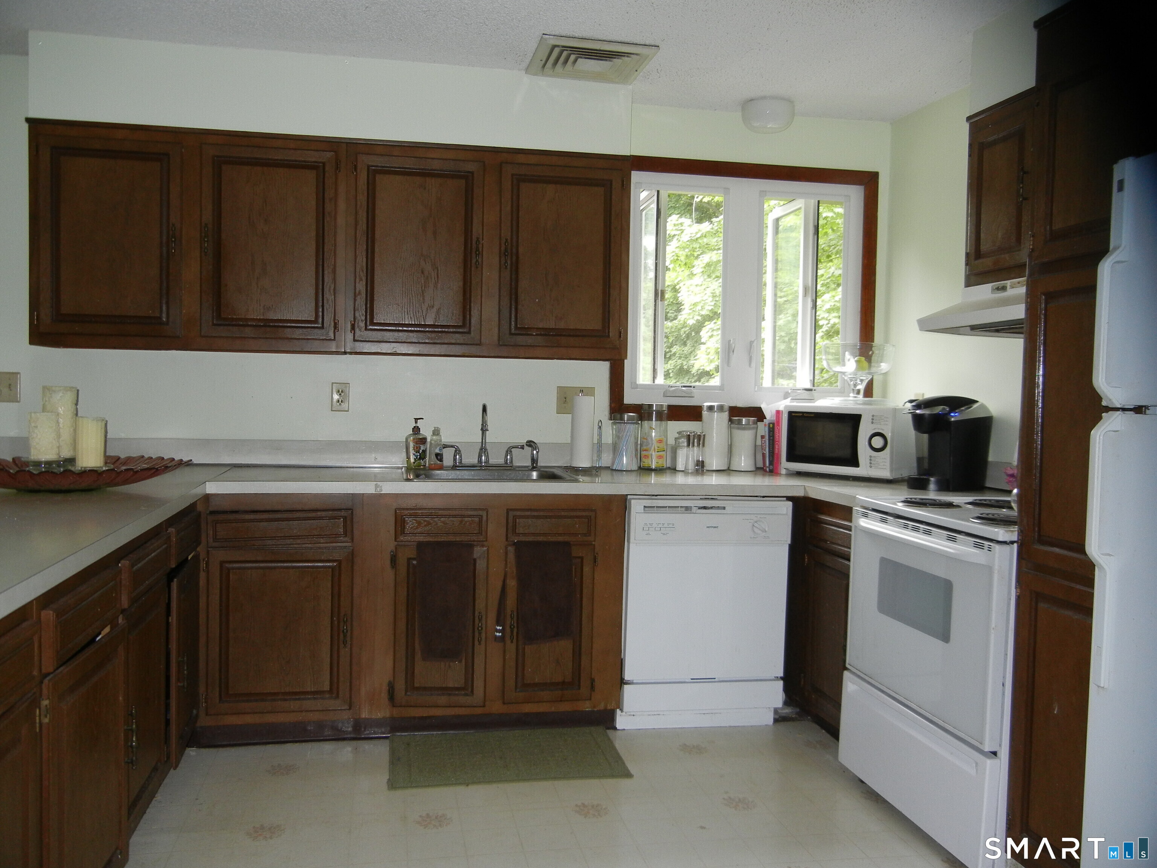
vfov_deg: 46.8
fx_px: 1003
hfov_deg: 60.0
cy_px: 434
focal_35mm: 30
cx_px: 578
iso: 200
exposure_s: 1/30
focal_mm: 5.4
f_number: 3.5
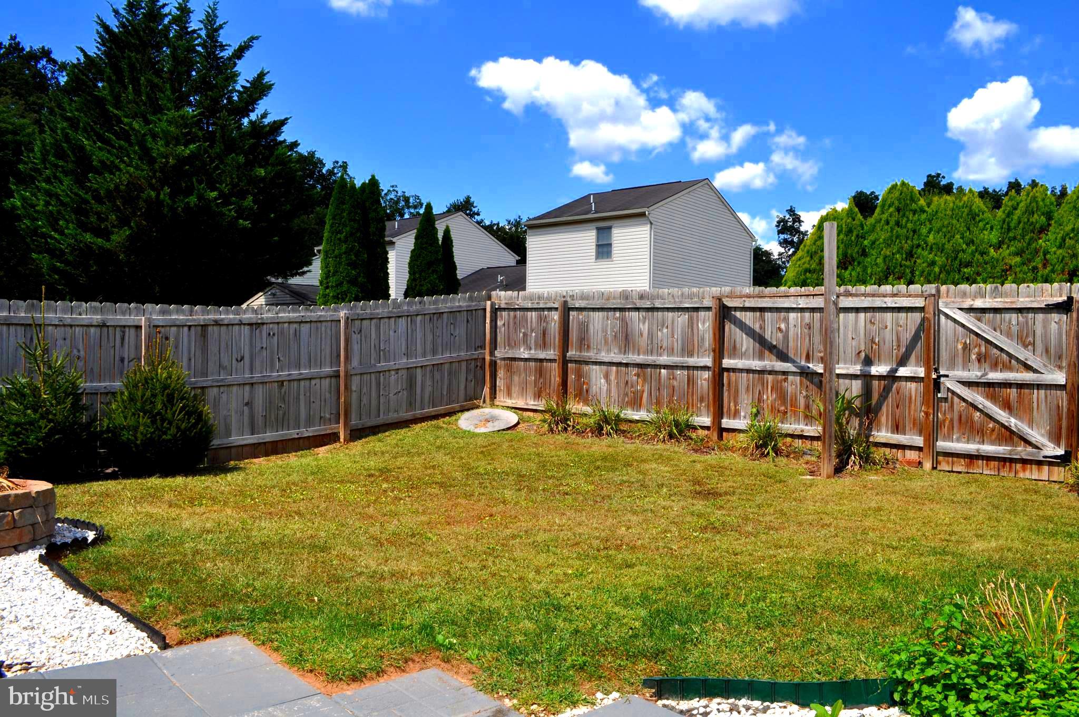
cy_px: 358
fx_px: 808
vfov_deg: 47.8
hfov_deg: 67.4
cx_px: 540
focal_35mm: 27
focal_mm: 18
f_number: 14
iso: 200
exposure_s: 1/200
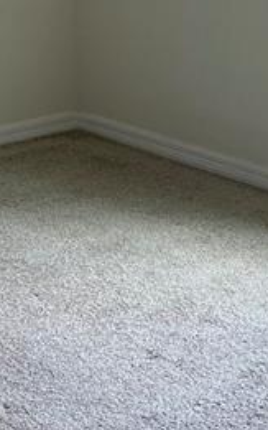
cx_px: 133
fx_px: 1368
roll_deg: +0.0
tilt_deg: -15.3
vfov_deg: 17.8
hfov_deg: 11.2
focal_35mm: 117
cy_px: 132
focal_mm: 6.76
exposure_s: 1/240
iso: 160
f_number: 1.78
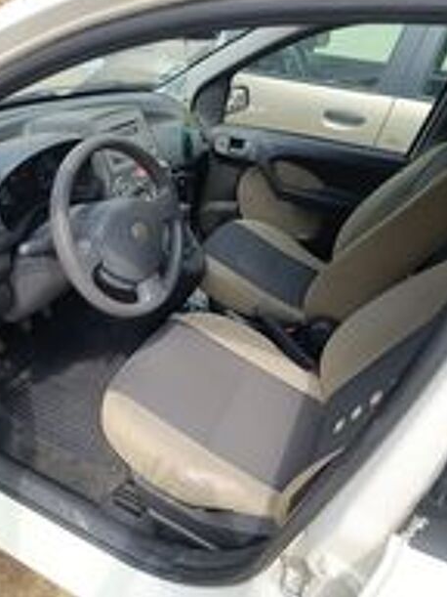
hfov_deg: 56.8
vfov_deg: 71.6
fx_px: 413
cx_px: 220
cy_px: 288
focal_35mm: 24
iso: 50
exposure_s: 1/138
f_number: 1.65
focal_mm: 6.11
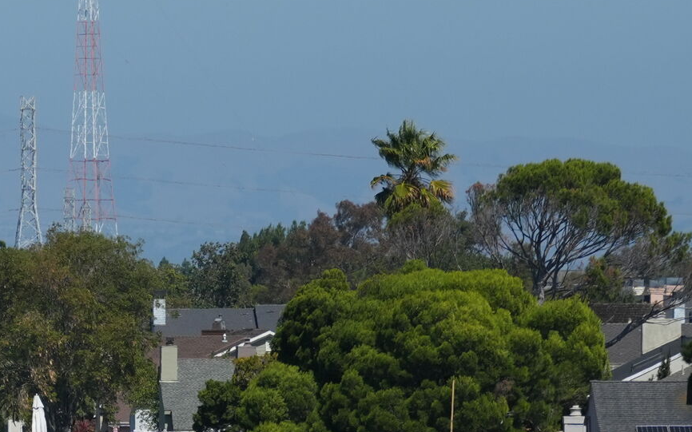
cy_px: 320
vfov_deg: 1.8
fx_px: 13426
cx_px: -579
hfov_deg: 2.9
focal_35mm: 712
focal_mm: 140
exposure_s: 1/1250
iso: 200
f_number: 6.3
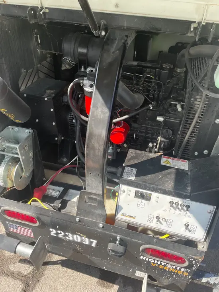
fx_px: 219
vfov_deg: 67.3
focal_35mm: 26
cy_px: 146
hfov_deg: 53.1
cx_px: 110
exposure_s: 1/612
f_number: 1.6
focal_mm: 4.2
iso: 50
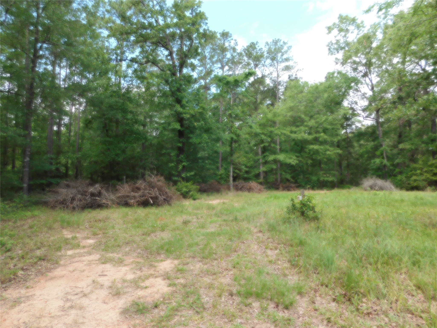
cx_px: 218
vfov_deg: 58.9
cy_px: 164
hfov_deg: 73.9
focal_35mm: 23
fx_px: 290
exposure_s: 1/500
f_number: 3
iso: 125
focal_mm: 4
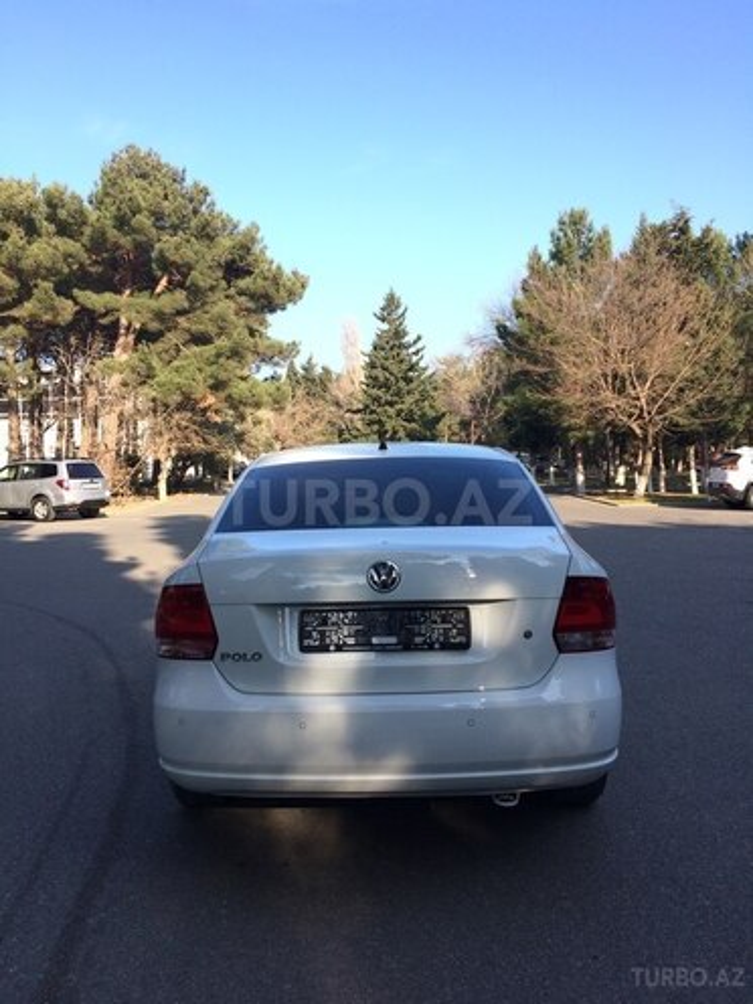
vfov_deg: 61.7
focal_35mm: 29
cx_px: 376
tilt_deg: -3.4
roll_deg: +0.7
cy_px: 502
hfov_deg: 48.2
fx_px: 841
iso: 32
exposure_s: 1/695
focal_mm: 4.15
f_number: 2.2
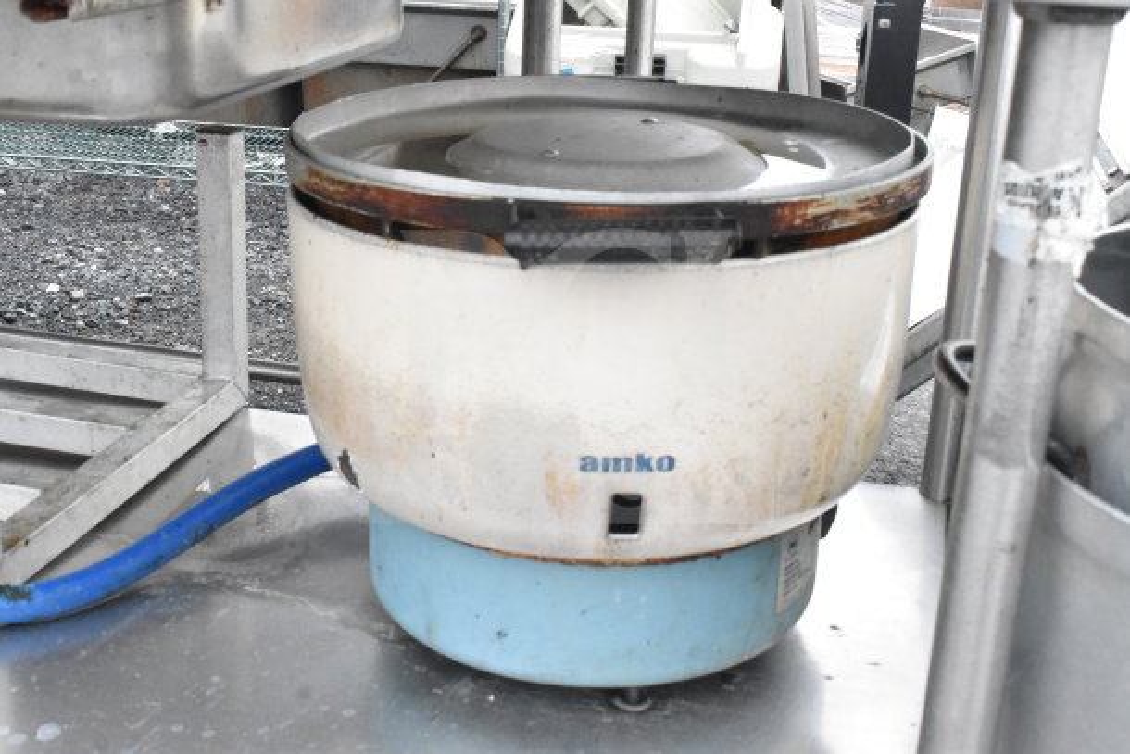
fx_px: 1460
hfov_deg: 42.3
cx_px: 565
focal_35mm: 46
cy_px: 377
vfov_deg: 29.0
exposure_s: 1/800
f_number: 14
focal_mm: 31
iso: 6400
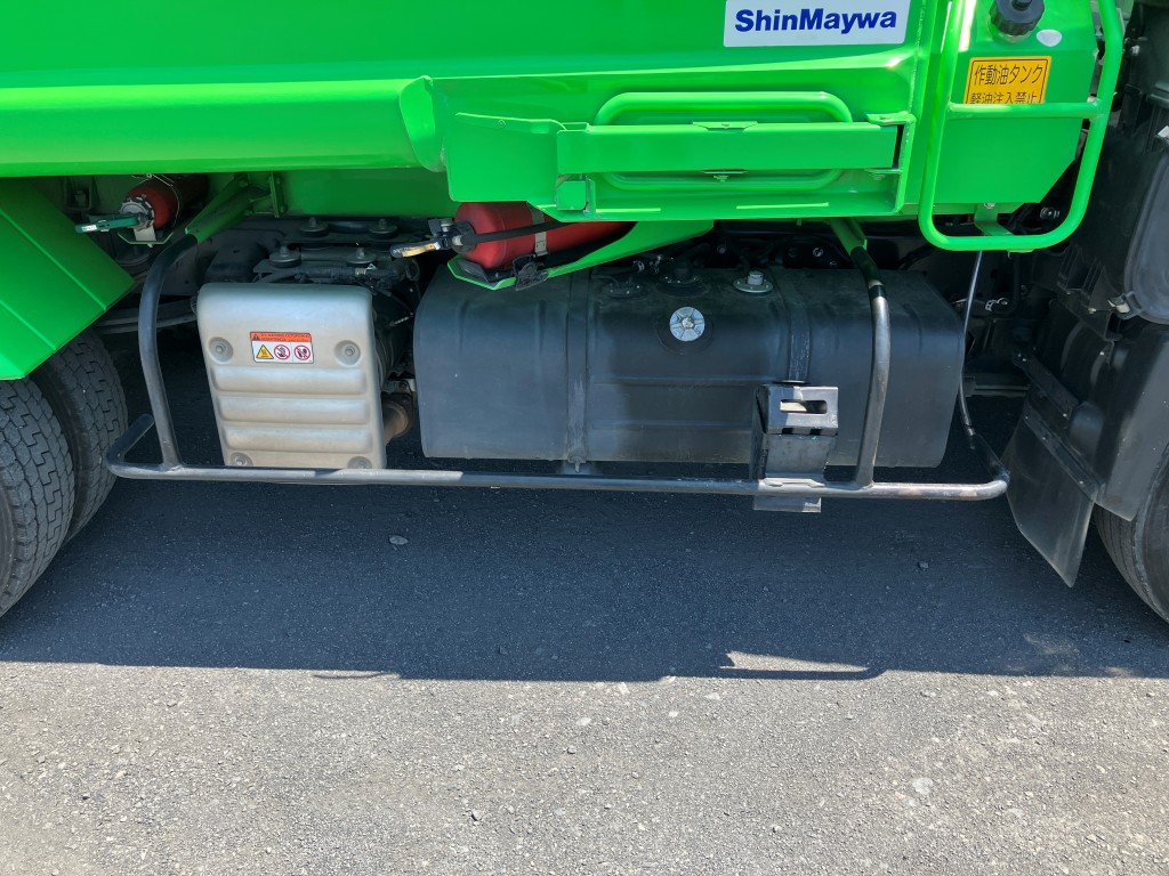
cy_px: 438
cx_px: 584
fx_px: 946
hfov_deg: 63.4
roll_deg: +1.8
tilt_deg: -29.4
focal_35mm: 28
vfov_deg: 49.7
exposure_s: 1/481
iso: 32
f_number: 1.8
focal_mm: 3.99
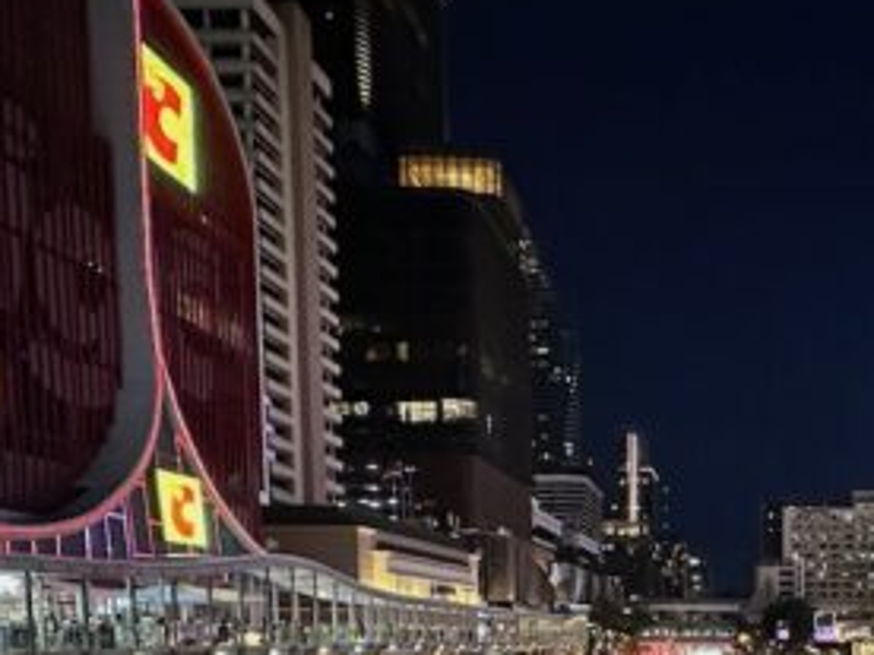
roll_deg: -0.2
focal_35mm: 39
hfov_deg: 43.7
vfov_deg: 32.4
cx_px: 785
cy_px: 718
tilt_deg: -5.0
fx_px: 985
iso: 1000
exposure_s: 1/40
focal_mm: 2.22
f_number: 2.2
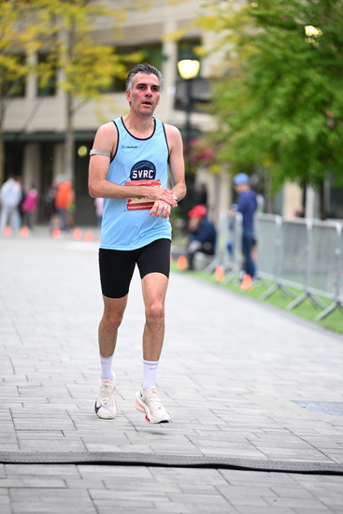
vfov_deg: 12.8
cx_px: 172
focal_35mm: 160
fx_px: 2285
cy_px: 257
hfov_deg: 8.6
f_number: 2.8
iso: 1600
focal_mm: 160
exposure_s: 1/1250
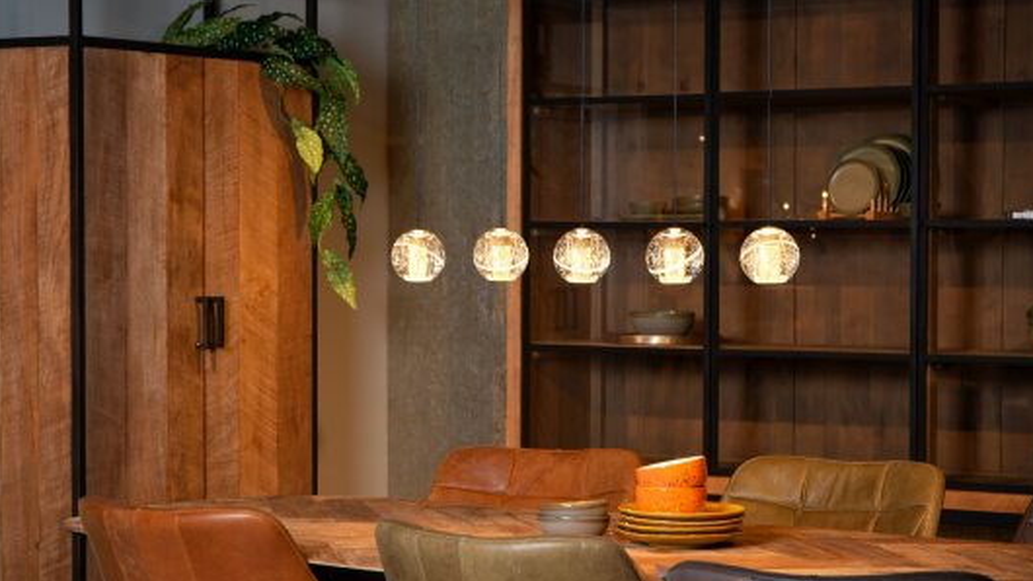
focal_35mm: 89
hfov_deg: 23.9
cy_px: 292
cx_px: 516
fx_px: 2438
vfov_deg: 13.6
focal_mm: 75
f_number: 8
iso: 200
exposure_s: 1/30
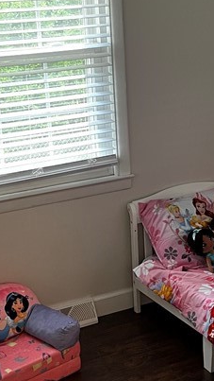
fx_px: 726
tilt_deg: -11.1
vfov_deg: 29.1
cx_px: 127
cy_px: 124
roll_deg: +2.4
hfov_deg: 16.8
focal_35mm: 72
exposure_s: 1/60
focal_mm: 5.7
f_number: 1.5
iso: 200
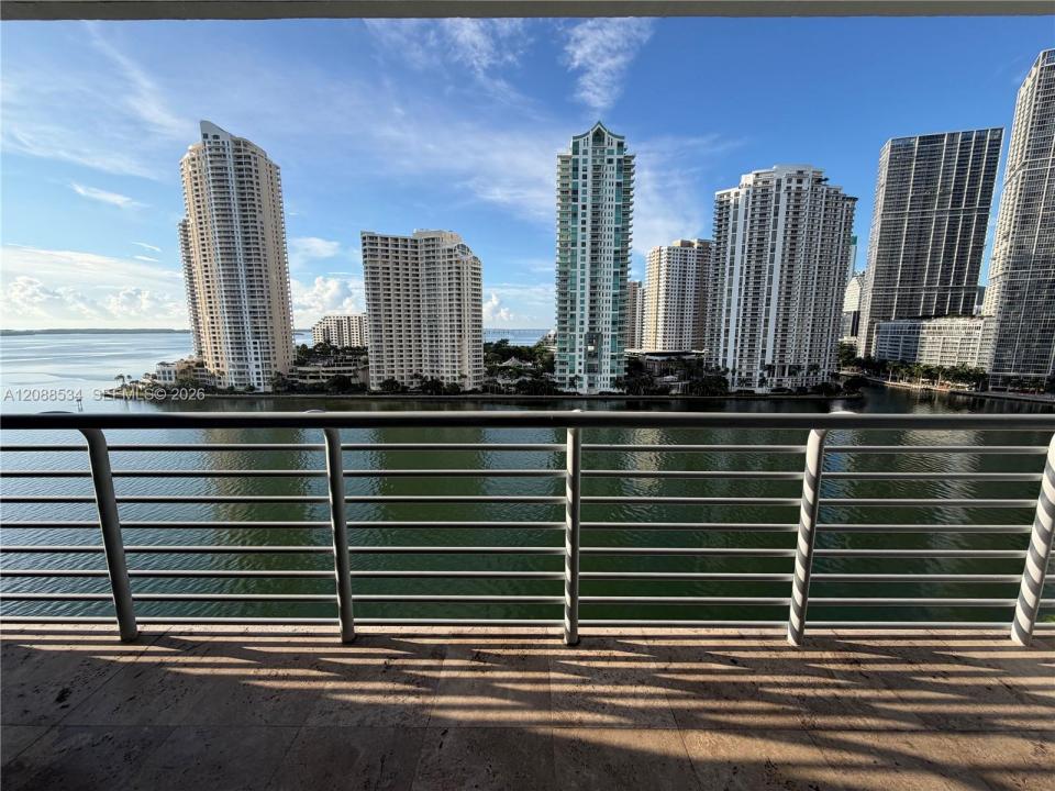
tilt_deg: -8.7
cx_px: 528
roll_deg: +0.1
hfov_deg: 102.1
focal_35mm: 14
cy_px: 396
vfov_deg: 85.7
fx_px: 427
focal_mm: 2.22
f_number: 2.2
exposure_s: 1/770
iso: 32
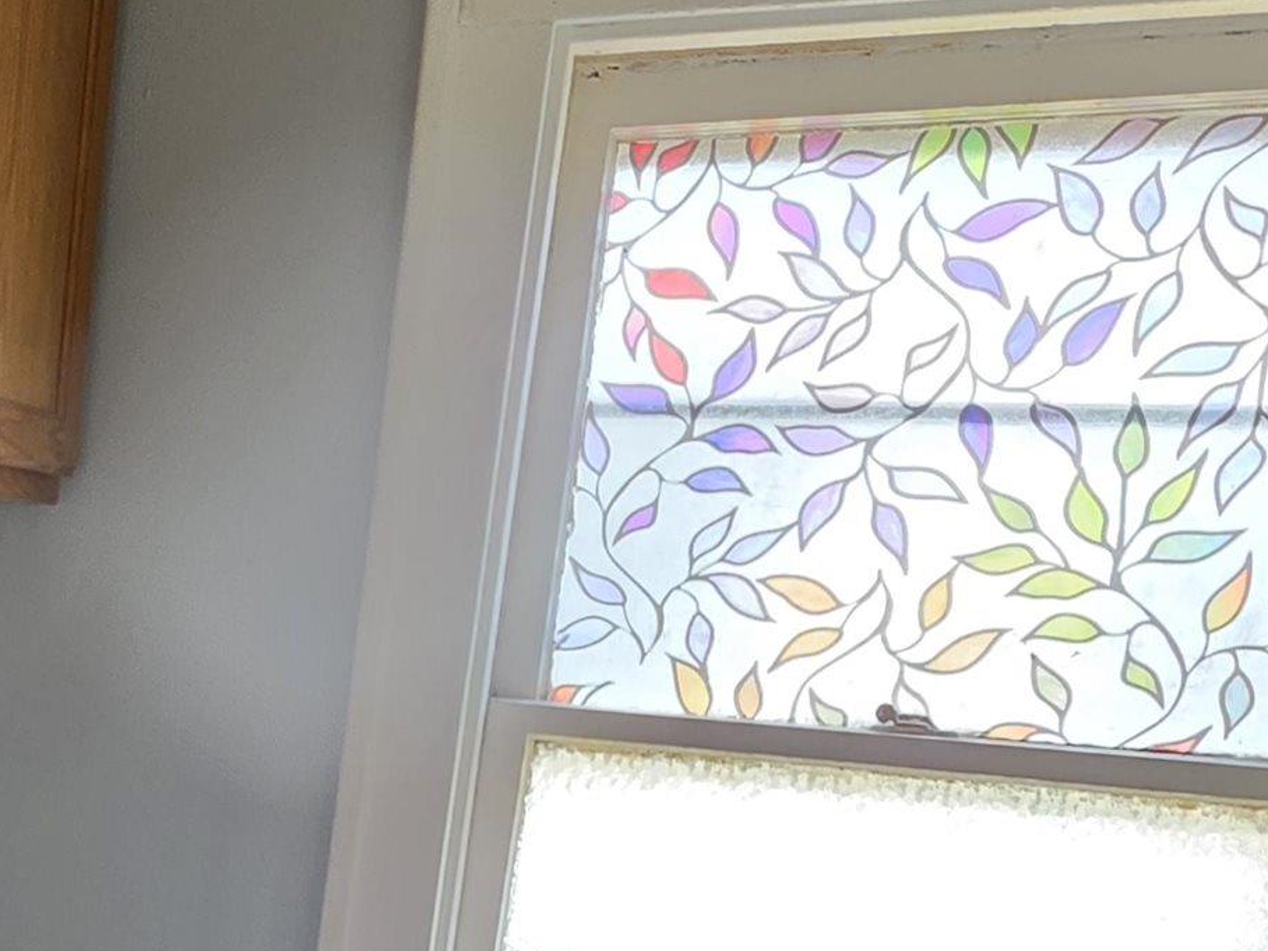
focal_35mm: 44
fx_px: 1612
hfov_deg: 36.0
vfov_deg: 30.8
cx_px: -149
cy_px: 924
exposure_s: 1/120
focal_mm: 2.2
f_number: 1.9
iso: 200
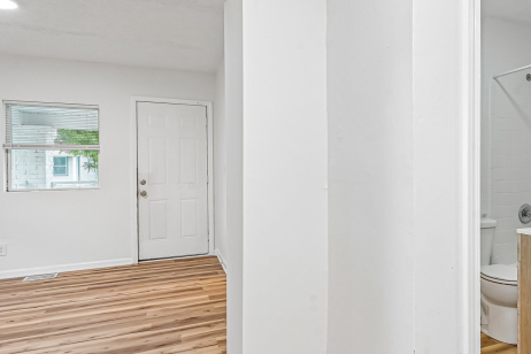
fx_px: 383
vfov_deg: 49.5
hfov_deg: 65.7
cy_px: 164
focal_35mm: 26
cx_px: 390
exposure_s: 1/15
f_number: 8
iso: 400
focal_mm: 16
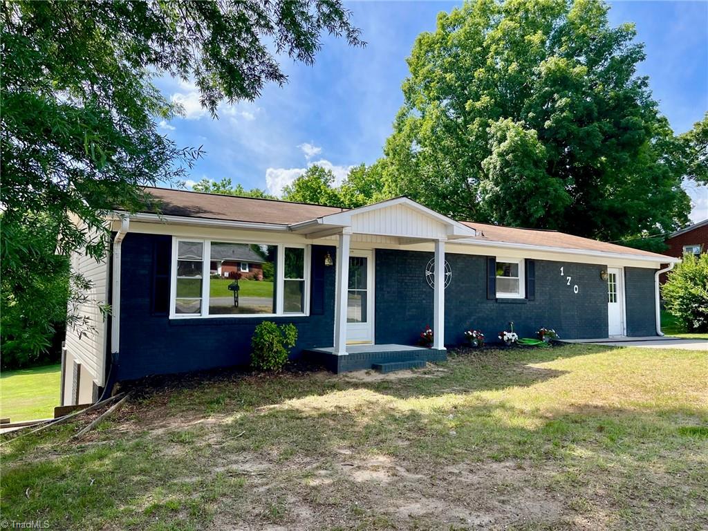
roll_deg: -0.5
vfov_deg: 53.1
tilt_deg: +3.8
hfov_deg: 67.3
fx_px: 532
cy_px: 266
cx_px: 354
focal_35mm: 26
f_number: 1.6
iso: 50
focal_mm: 5.1
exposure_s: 1/1580
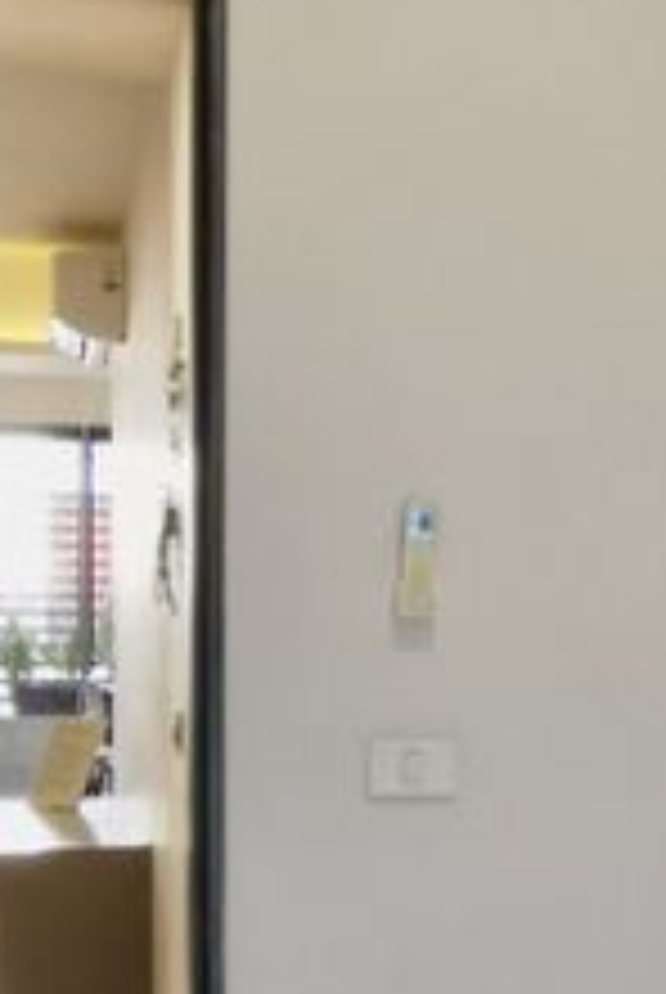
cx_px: 1400
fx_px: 2600
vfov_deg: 21.5
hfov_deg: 12.5
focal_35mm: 94
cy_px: 684
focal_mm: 2.35
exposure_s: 1/60
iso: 160
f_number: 2.2
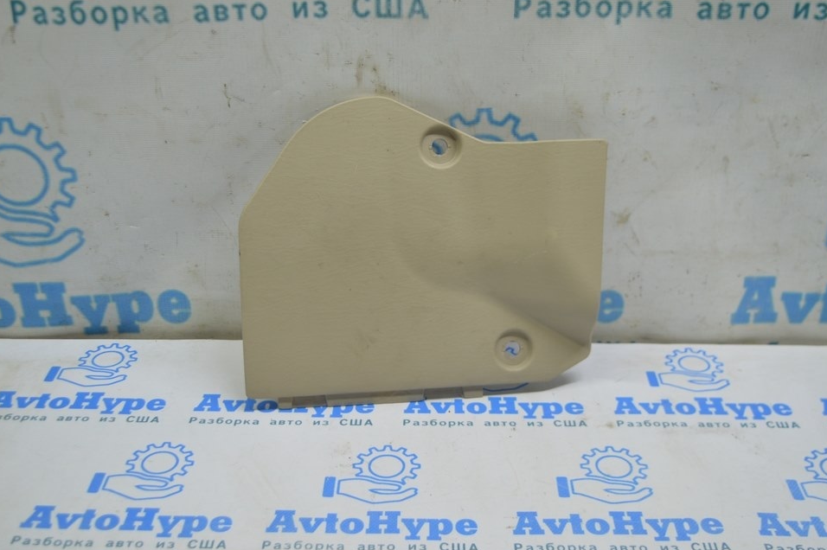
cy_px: 266
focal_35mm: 45
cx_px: 407
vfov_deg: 29.8
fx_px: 1033
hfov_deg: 43.6
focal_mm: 28
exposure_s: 1/50
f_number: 4.2
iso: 400
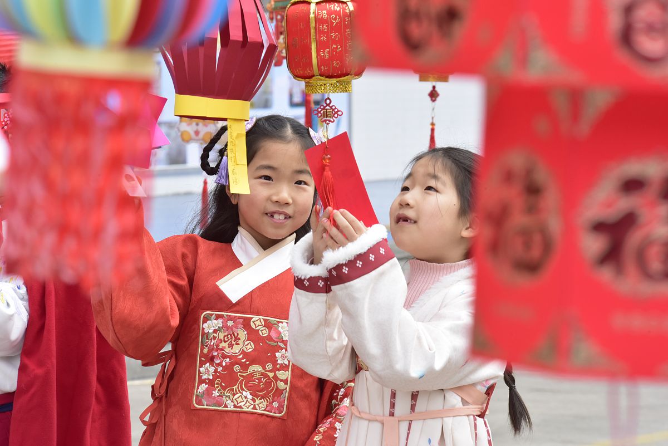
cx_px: 334
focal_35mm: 220
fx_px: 4083
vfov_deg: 6.3
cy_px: 223
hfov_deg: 9.4
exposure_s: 1/200
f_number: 20
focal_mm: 220
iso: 1600
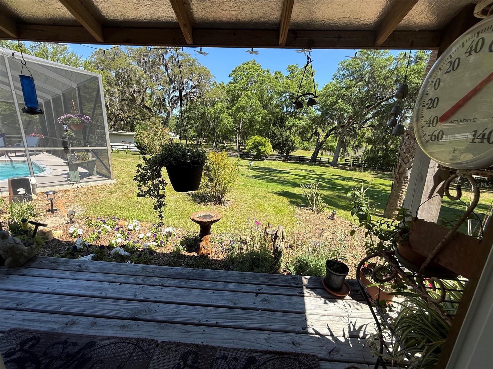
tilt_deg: -13.3
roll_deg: -1.8
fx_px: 199
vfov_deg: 85.7
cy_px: 184
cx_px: 246
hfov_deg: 102.1
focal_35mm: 14
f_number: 2.2
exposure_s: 1/830
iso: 50
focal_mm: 2.22
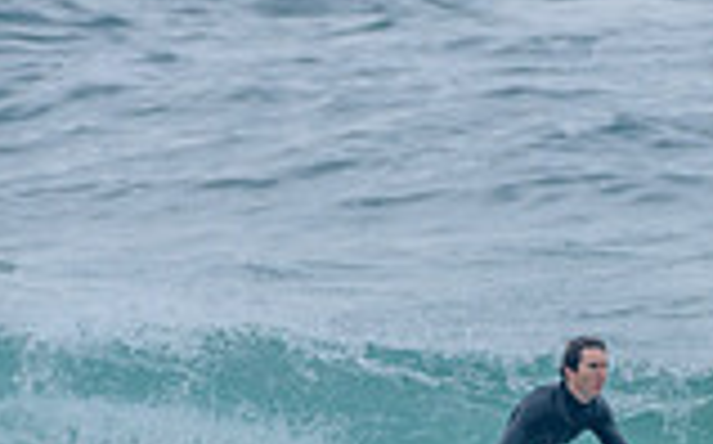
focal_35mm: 2281
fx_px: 44276
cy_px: 352
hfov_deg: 0.9
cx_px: 506
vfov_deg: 0.6
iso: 500
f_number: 5.6
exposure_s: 1/1250
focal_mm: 500
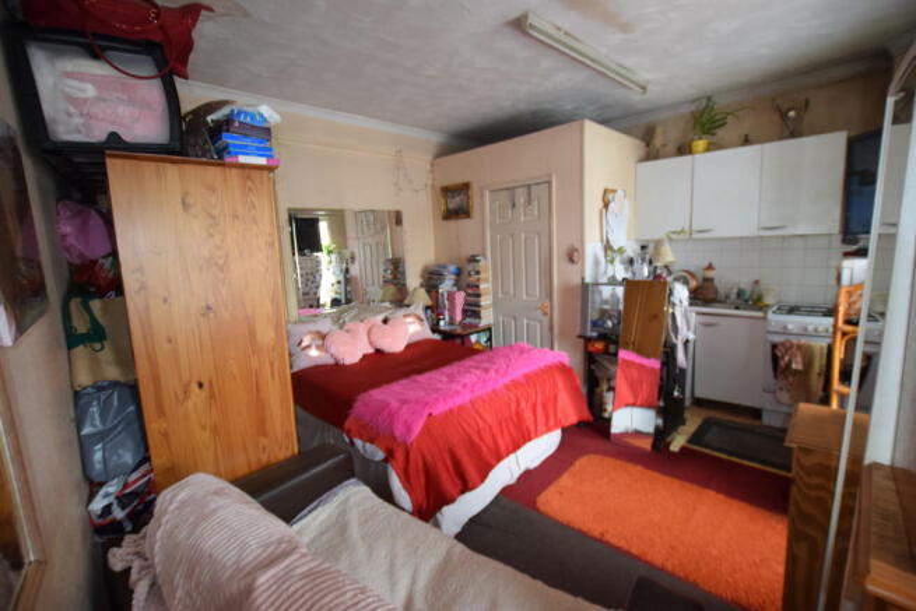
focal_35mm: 15
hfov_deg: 100.4
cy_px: 306
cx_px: 458
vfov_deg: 77.4
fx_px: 382
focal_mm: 10
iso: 1100
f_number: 3.5
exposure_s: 1/60
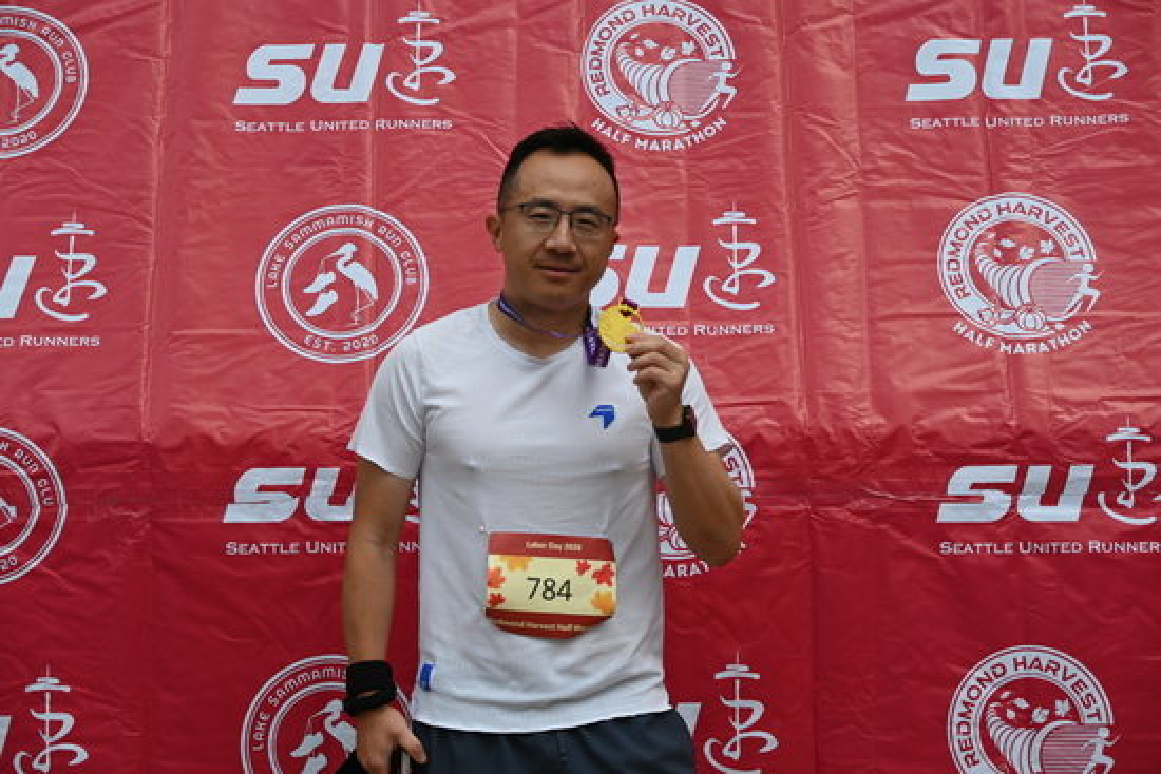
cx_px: 580
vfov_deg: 18.0
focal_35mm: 76
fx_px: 2451
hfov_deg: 26.6
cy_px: 387
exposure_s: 1/320
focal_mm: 76
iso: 100
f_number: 6.3
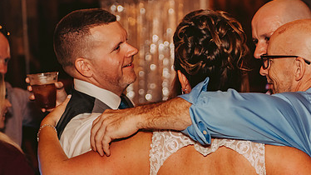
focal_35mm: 117
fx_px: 964
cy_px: 123
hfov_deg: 18.2
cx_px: 221
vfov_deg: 10.3
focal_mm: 72
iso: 1000
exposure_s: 1/160
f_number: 2.8
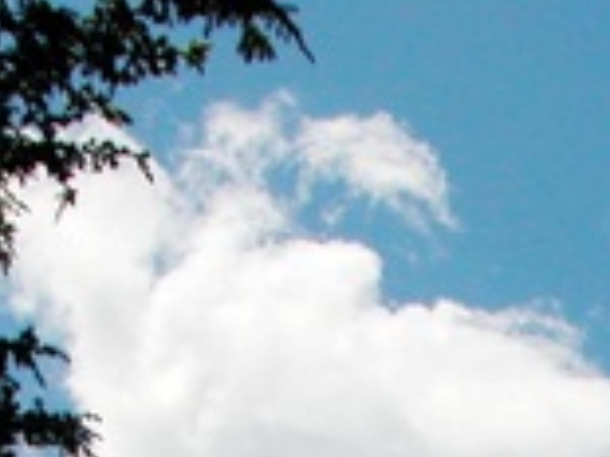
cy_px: 1087
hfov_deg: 10.8
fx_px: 3187
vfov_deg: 7.6
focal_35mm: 181
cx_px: 716
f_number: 7.1
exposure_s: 1/571
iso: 100
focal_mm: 8.9
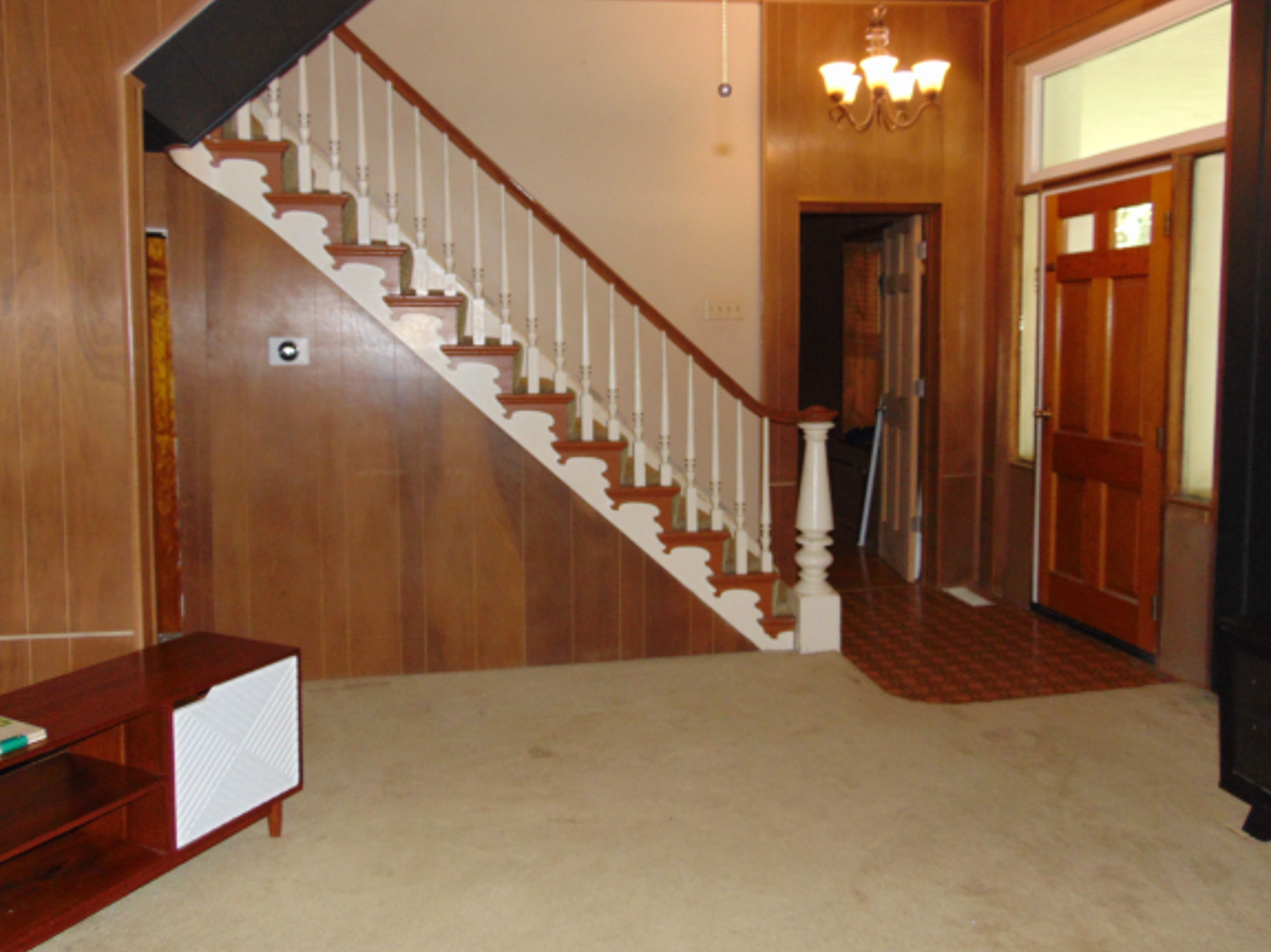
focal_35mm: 29
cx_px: 633
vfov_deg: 48.1
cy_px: 411
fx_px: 1065
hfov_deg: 61.7
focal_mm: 4.5
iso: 200
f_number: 3
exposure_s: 1/30
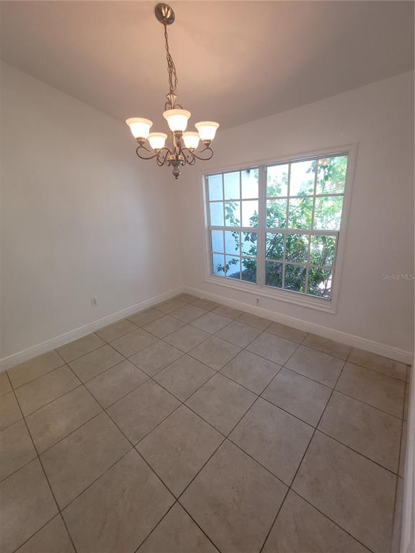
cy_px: 276
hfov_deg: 89.9
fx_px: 208
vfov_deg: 106.2
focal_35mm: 13
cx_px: 208
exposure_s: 1/60
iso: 125
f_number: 2.2
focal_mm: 2.2
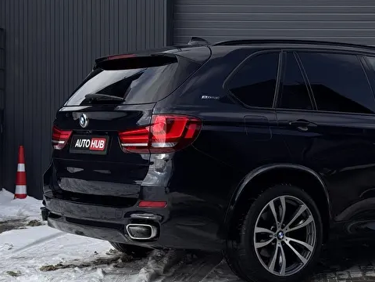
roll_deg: +0.1
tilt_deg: -1.7
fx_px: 867
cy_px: 164
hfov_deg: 24.1
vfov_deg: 18.4
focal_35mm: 80
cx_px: 295
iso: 64
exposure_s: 1/4310
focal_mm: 6.76
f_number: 1.78
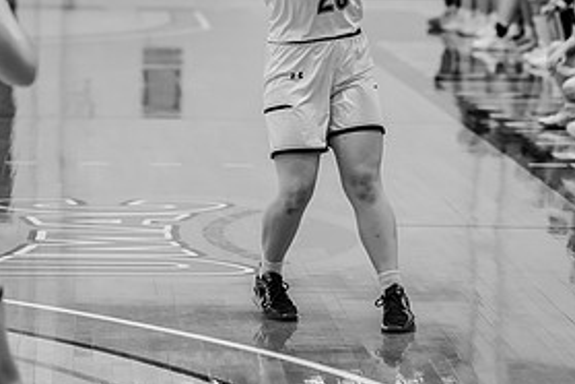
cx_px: 274
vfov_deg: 6.2
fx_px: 3546
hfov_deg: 9.3
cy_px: 84
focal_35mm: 222
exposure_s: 1/640
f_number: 3.2
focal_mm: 105
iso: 1600
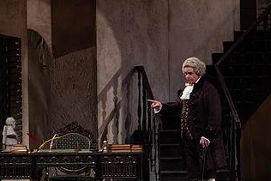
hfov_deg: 9.3
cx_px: 59
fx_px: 1657
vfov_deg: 6.3
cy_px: 97
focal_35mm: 220
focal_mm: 120
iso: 3200
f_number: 8
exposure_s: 1/250
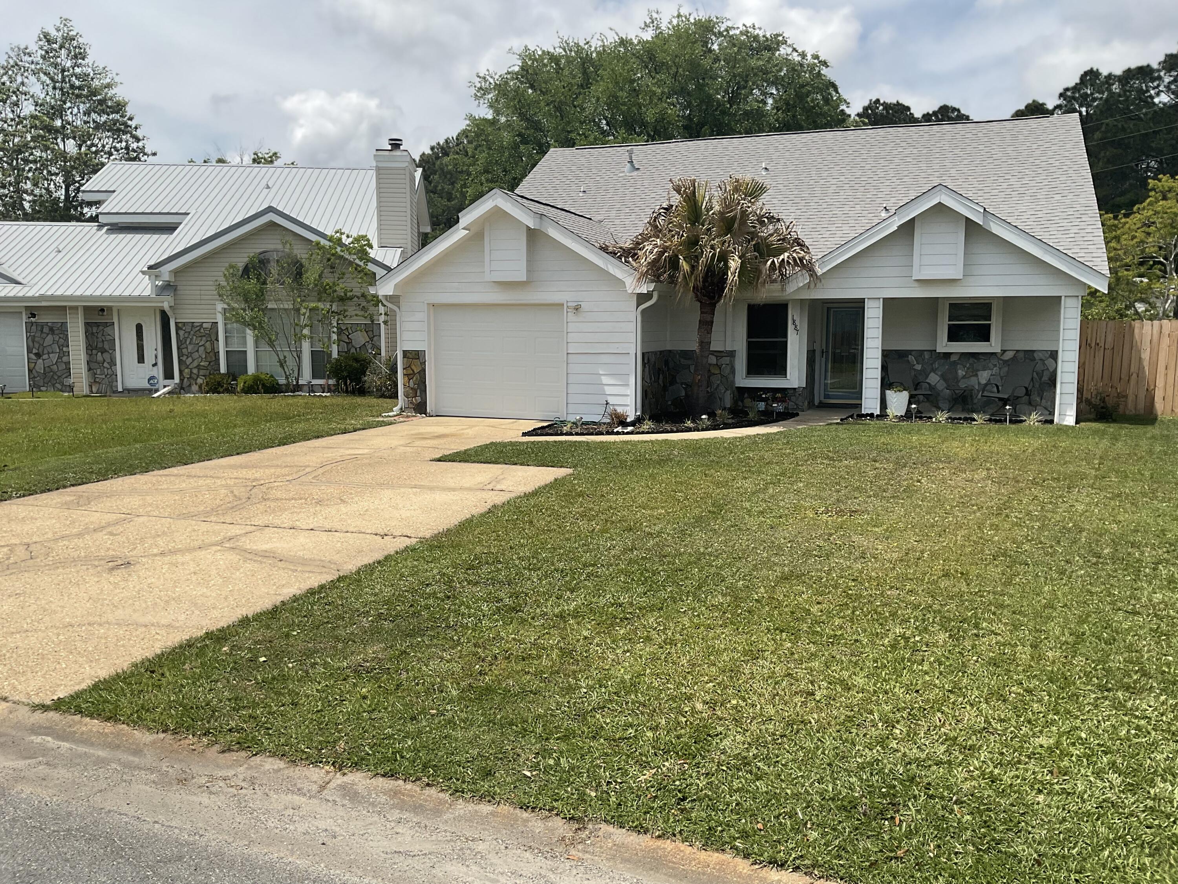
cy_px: 442
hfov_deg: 61.7
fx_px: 987
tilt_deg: -8.6
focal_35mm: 29
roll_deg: +0.2
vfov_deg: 48.2
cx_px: 589
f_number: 1.8
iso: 16
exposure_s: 1/2667
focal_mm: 3
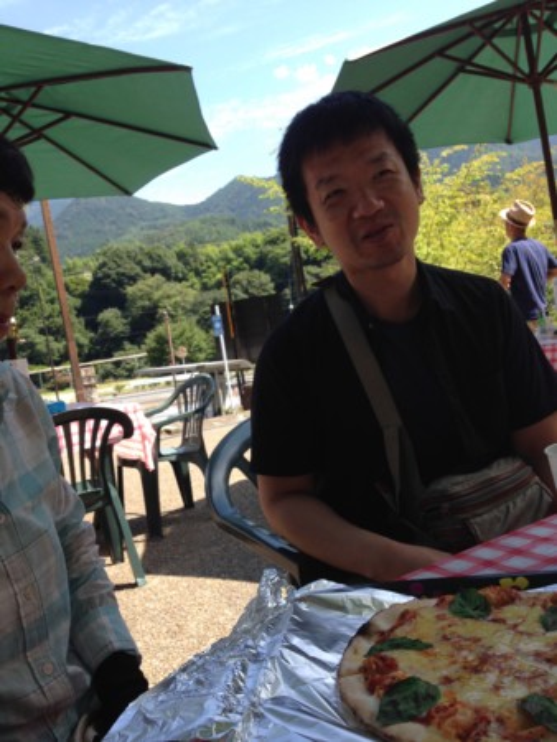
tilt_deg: +1.5
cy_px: 371
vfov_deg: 55.3
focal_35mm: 33
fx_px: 707
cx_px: 278
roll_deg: +11.6
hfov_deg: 43.0
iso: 50
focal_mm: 4.12
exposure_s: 1/507
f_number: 2.4
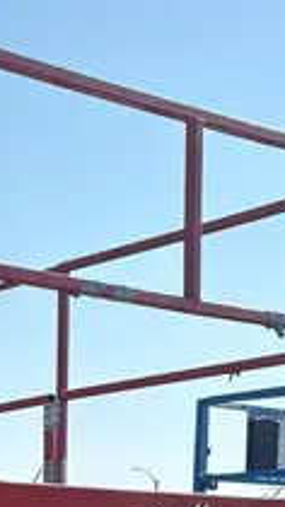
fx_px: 1331
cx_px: -196
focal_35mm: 99
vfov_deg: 19.9
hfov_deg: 11.5
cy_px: 653
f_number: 1.6
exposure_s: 1/4608
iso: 50
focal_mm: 5.96
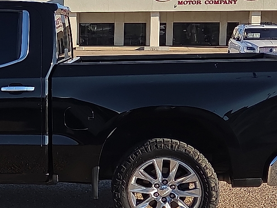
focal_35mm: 92
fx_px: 736
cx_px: -22
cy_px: 99
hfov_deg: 20.4
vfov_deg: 16.1
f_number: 1.8
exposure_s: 1/1667
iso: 25
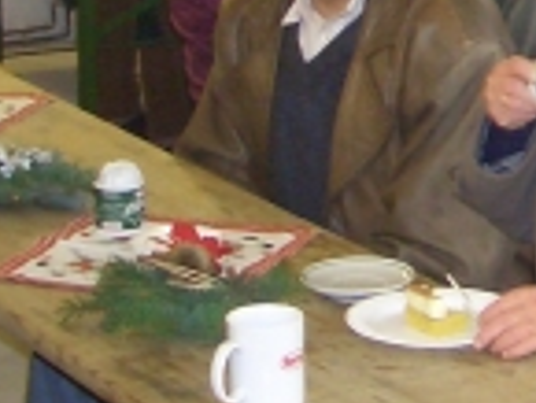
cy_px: -166
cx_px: 680
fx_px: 2387
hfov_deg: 12.5
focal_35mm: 154
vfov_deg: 9.4
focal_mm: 5.8
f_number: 2.6
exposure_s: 1/40
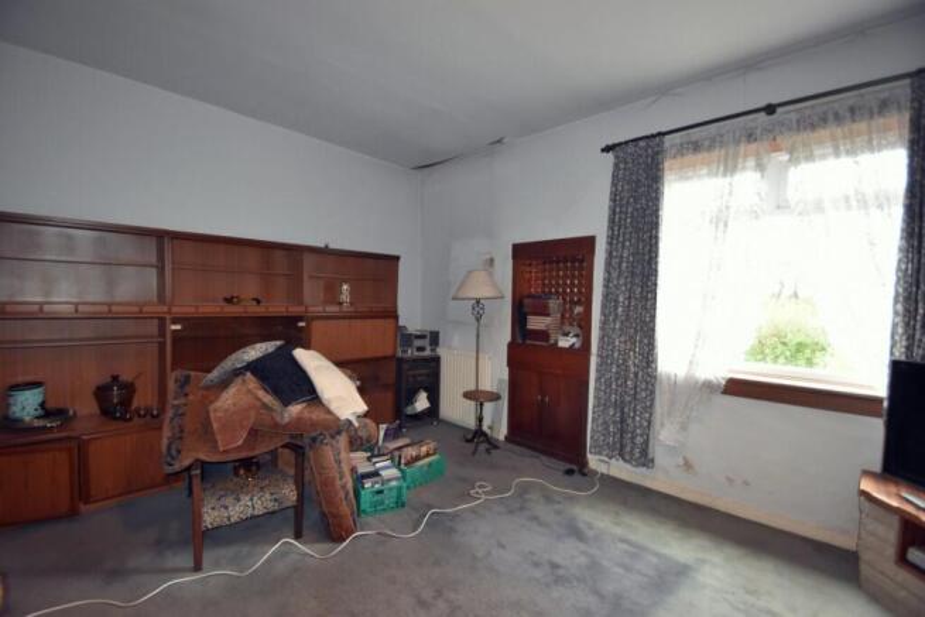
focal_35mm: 15
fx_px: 385
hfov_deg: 100.4
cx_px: 462
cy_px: 308
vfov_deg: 77.4
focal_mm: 10
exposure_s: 1/125
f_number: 3.5
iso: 1250
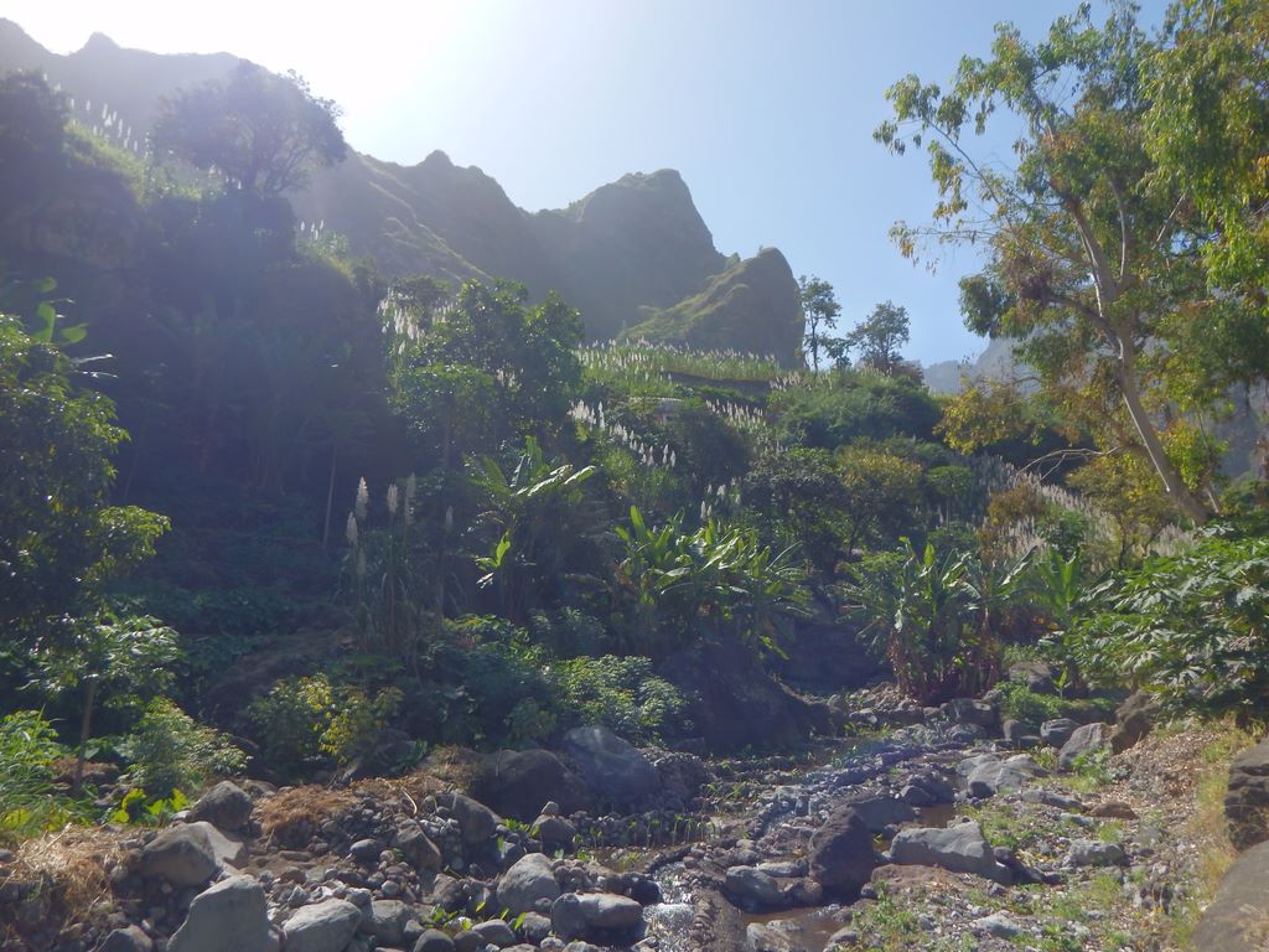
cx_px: 634
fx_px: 807
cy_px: 476
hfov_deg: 76.4
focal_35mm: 22
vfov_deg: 61.1
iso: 220
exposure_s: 1/500
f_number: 6
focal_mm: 4
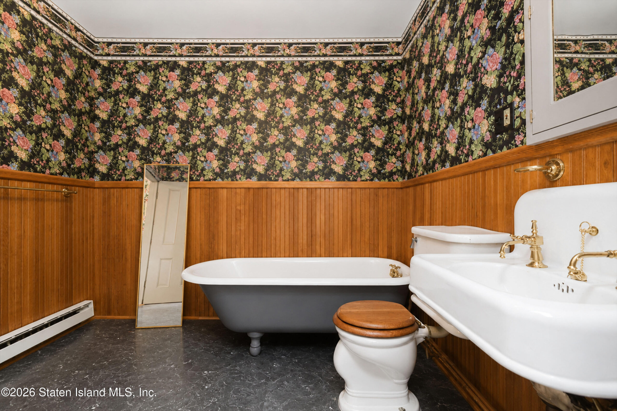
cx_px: 308
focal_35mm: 16
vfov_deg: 72.1
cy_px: 206
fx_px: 283
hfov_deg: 95.0
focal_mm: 16.5
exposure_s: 1/4
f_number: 4
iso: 64
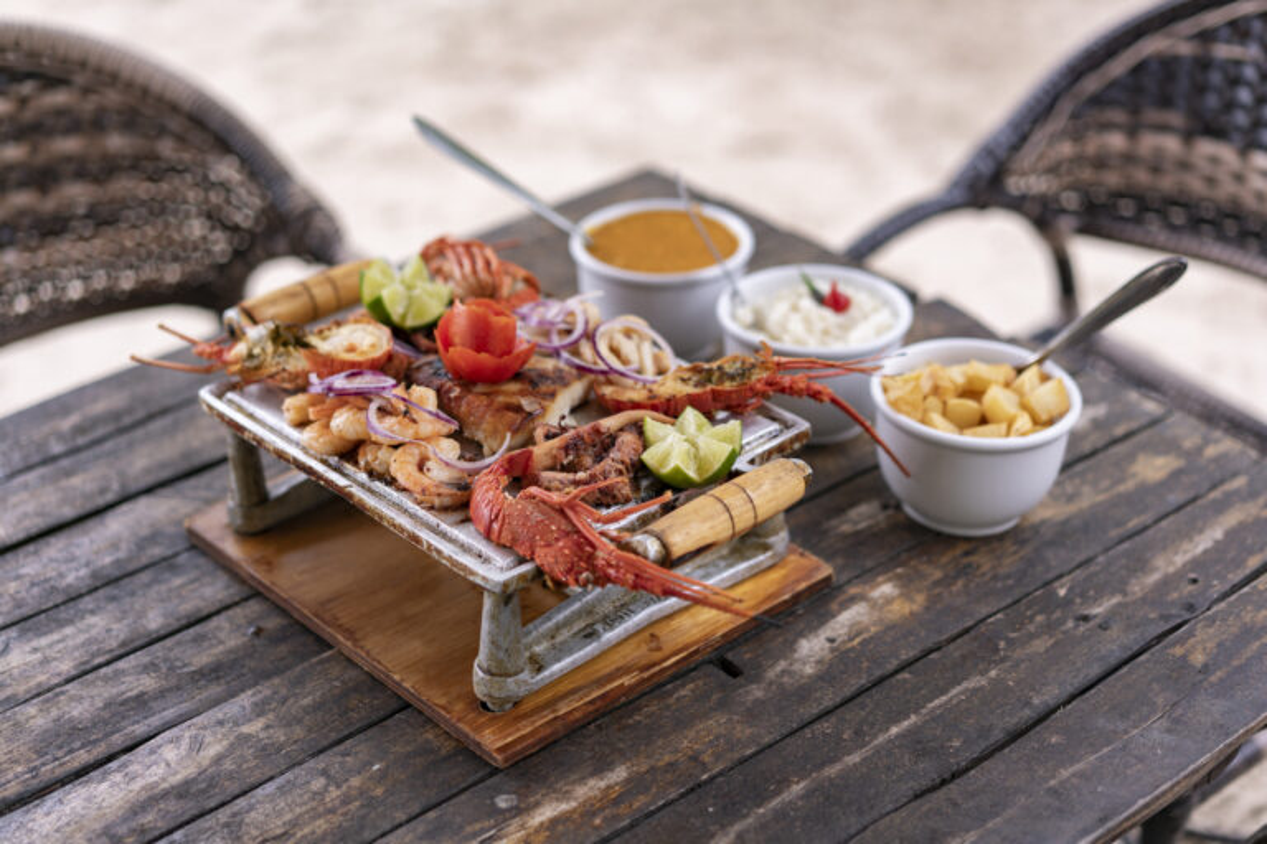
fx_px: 1936
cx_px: 634
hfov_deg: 36.2
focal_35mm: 55
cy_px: 422
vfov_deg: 24.6
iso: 200
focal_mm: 55
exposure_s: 1/250
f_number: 2.2
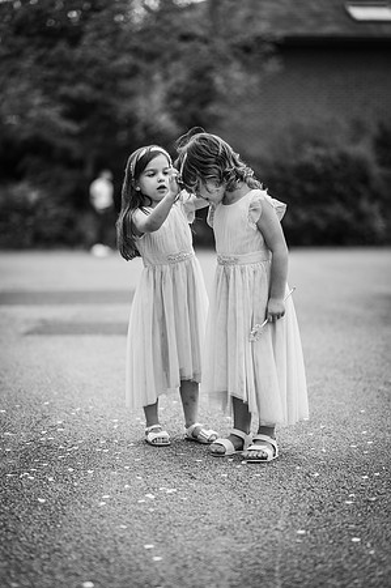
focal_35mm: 85
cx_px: 196
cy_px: 294
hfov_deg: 16.0
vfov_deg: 23.9
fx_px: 1388
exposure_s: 1/400
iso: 100
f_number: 1.8
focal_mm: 85
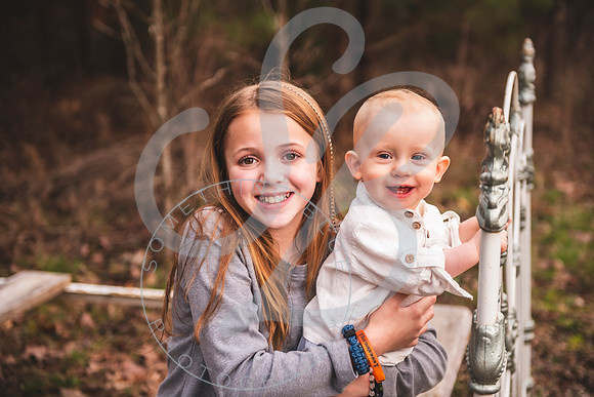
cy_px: 198
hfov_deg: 32.4
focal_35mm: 62
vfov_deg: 21.9
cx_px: 297
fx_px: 1023
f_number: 2.8
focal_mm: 62
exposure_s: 1/250
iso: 250
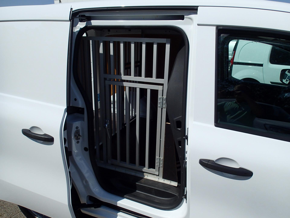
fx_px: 209
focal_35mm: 25
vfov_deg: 54.9
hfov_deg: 69.4
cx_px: 145
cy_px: 109
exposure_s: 1/400
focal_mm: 4.5
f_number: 8
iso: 100
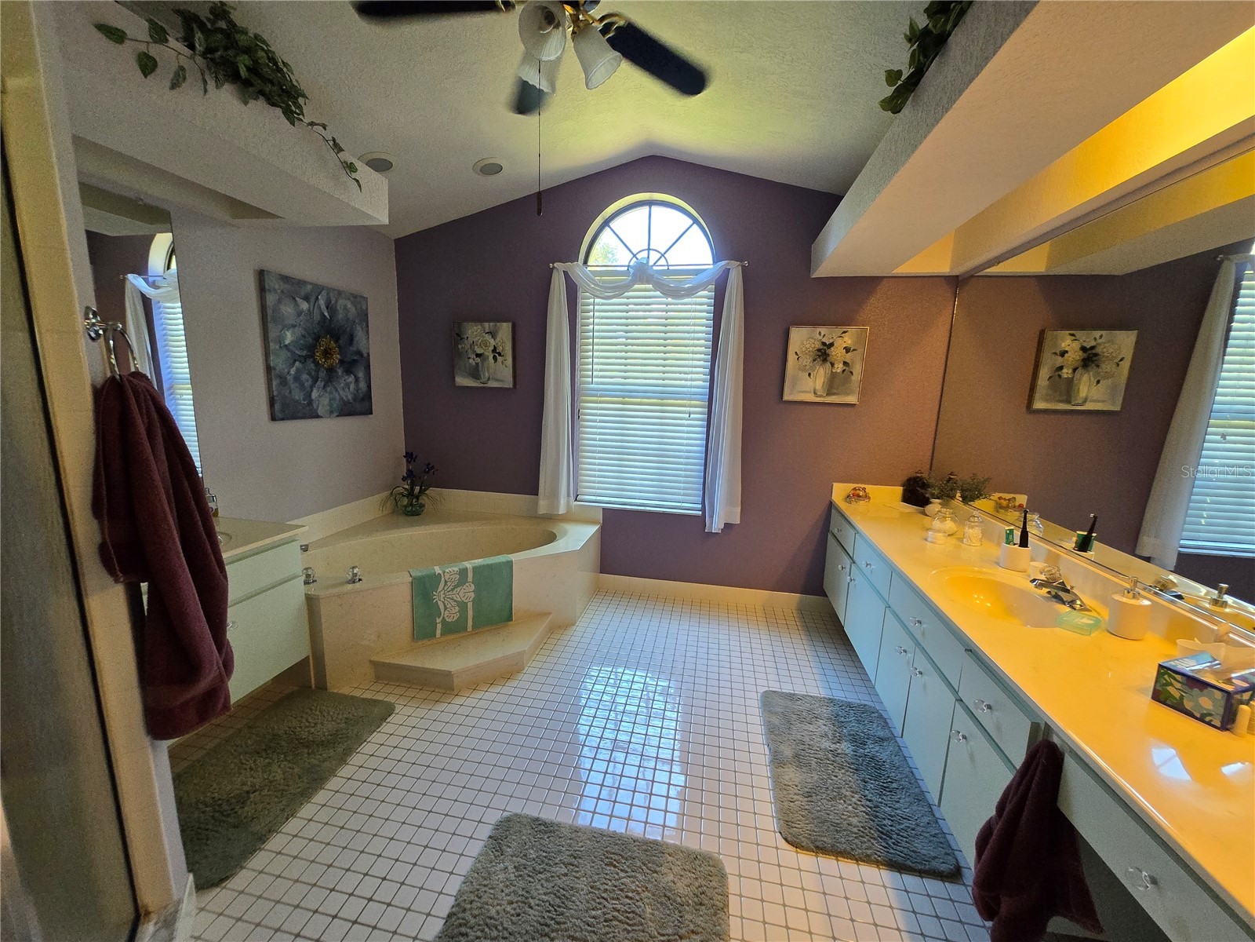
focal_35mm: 13
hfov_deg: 106.2
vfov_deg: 89.9
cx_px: 628
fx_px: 471
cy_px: 471
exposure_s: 1/60
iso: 160
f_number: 2.2
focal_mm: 1.7
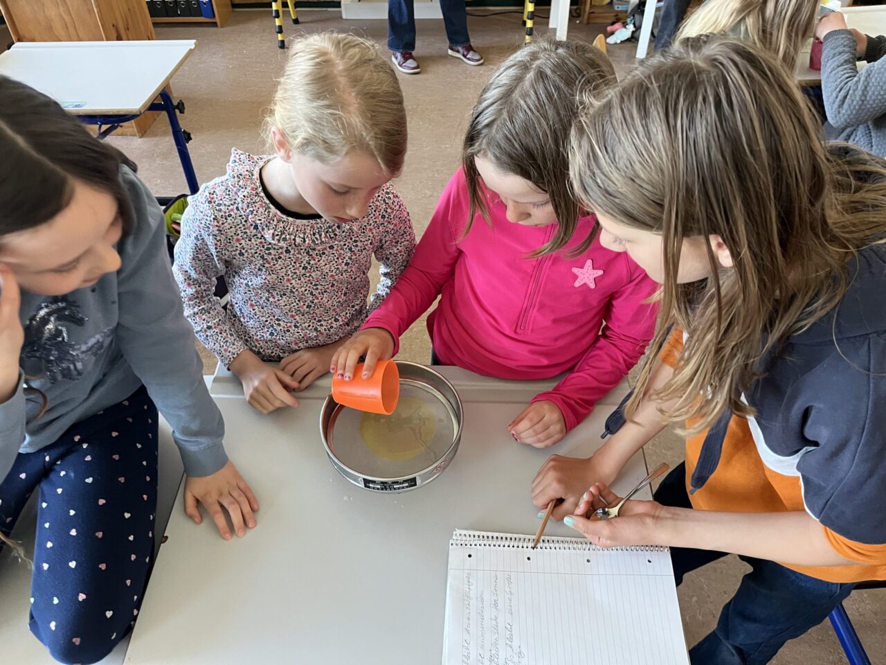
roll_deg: +1.6
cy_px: 332
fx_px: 665
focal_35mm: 26
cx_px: 443
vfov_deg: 53.1
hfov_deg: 67.3
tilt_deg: -43.9
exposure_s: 1/60
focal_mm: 5.1
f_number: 1.6
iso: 250
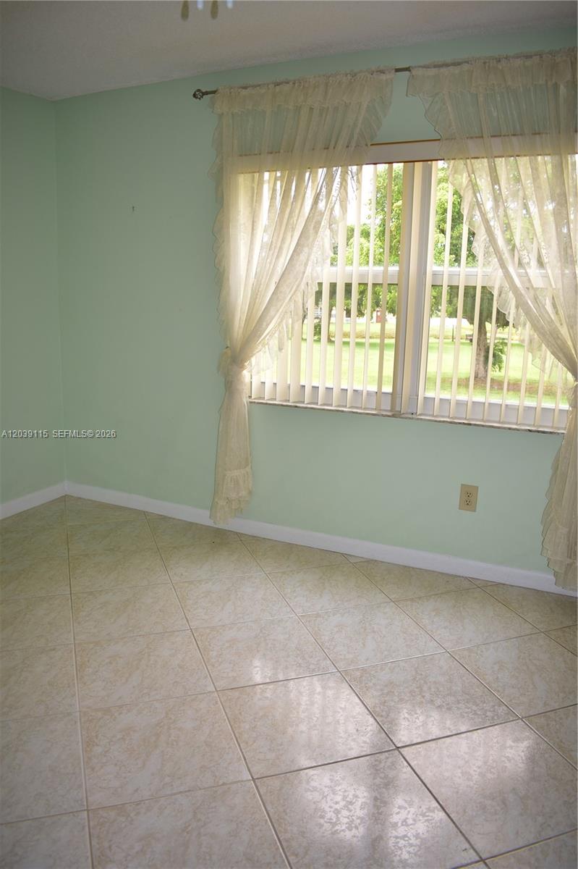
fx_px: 651
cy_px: 434
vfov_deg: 67.4
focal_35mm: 27
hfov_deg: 47.9
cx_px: 289
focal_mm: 18
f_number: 3.5
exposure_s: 1/60
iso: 140
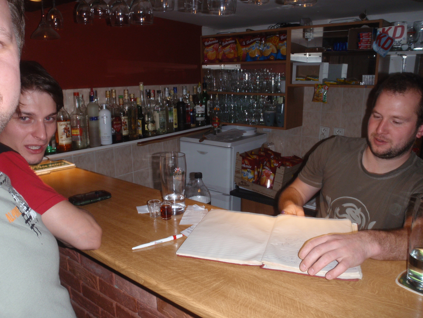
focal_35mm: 28
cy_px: 159
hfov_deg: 63.4
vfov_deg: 49.7
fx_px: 342
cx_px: 212
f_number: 3.5
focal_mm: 5
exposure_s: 1/30
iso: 100
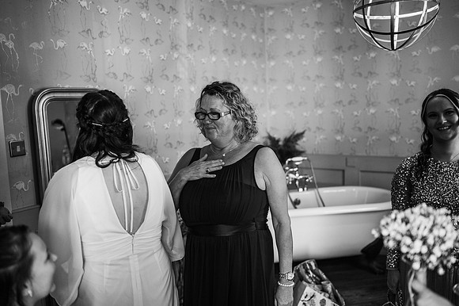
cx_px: 230
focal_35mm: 35
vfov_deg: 37.8
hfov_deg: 54.5
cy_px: 153
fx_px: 446
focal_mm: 35
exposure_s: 1/200
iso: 500
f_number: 2
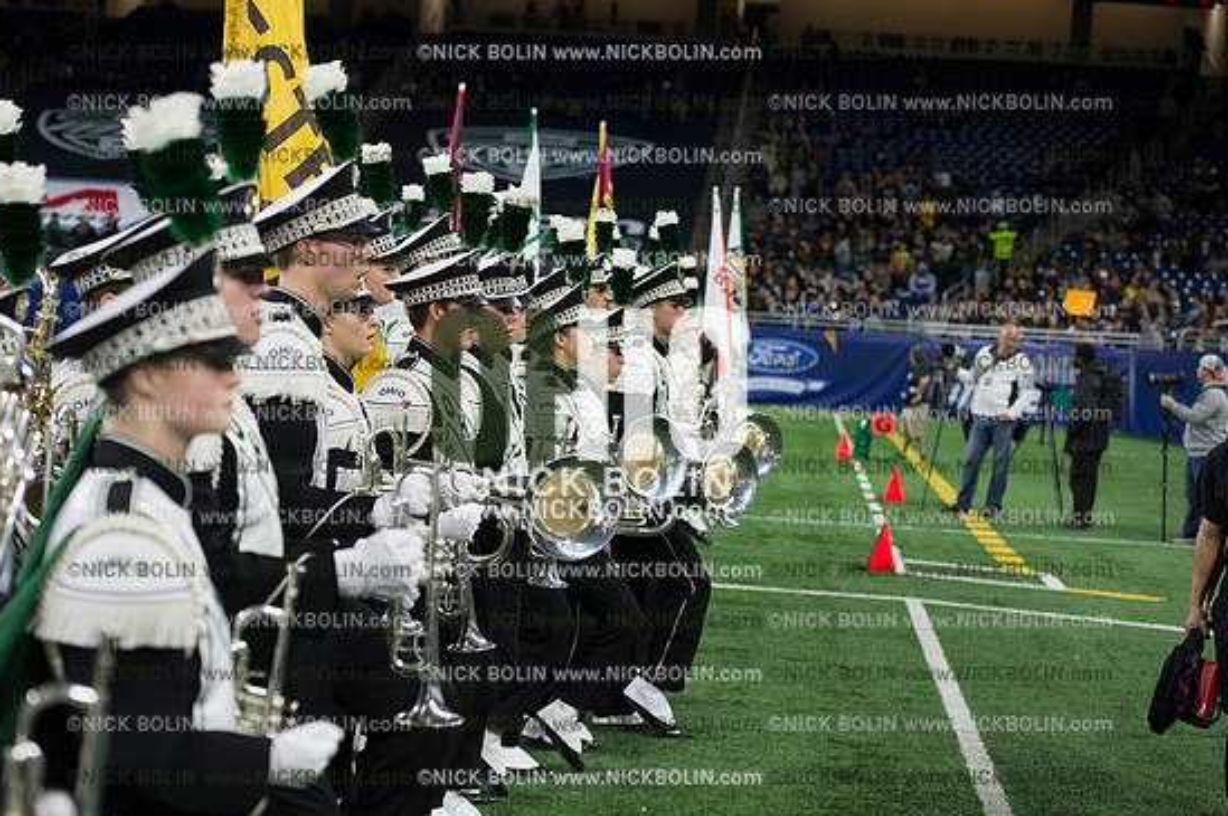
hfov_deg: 27.4
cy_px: 414
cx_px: 588
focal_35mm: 74
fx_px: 2522
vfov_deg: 18.4
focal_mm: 70
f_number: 3.5
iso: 2500
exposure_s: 1/1600
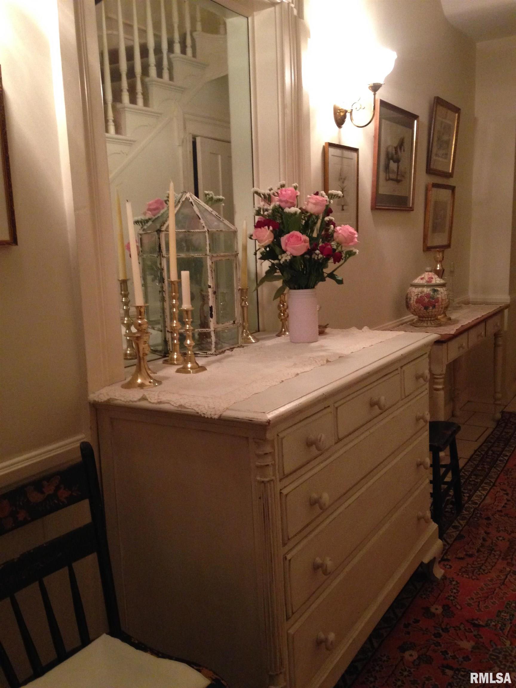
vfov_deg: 55.4
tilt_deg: -10.0
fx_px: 656
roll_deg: +1.2
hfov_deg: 42.9
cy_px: 344
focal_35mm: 33
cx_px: 258
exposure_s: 1/20
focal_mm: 4.12
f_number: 2.4
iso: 400
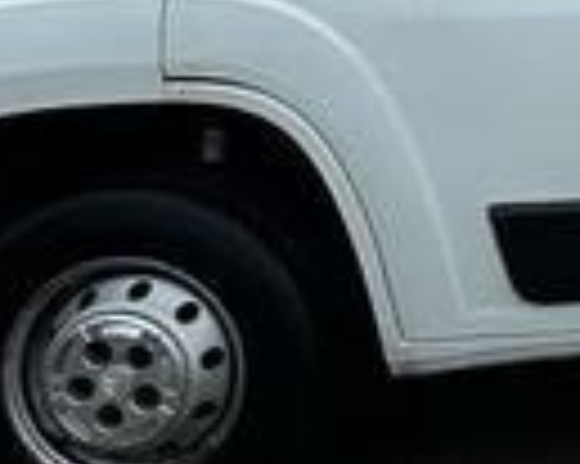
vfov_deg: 14.5
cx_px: 1232
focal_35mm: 95
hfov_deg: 15.3
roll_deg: +1.1
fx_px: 1630
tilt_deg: -3.5
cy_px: -338
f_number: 2.2
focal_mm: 2.22
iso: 40
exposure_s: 1/211
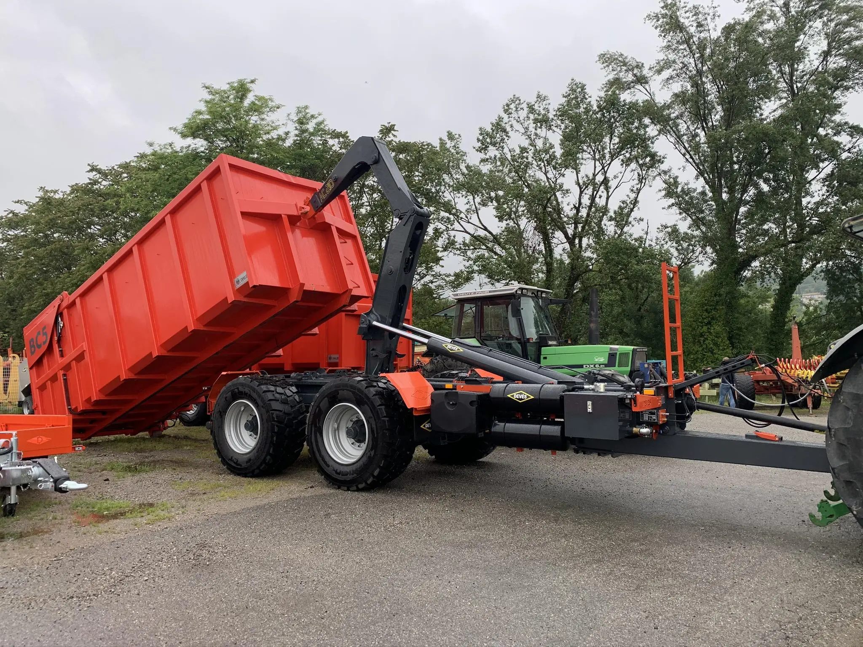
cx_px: 432
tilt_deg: +3.1
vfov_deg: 53.1
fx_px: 648
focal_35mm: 26
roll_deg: +1.0
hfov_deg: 67.3
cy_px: 324
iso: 25
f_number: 1.8
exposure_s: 1/273
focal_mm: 4.25
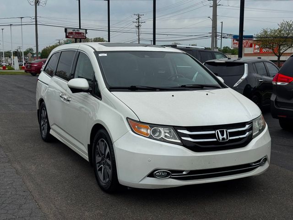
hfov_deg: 39.7
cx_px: 146
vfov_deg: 30.3
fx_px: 406
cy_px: 110
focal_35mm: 48
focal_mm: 6.76
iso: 64
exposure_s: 1/5848
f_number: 1.78
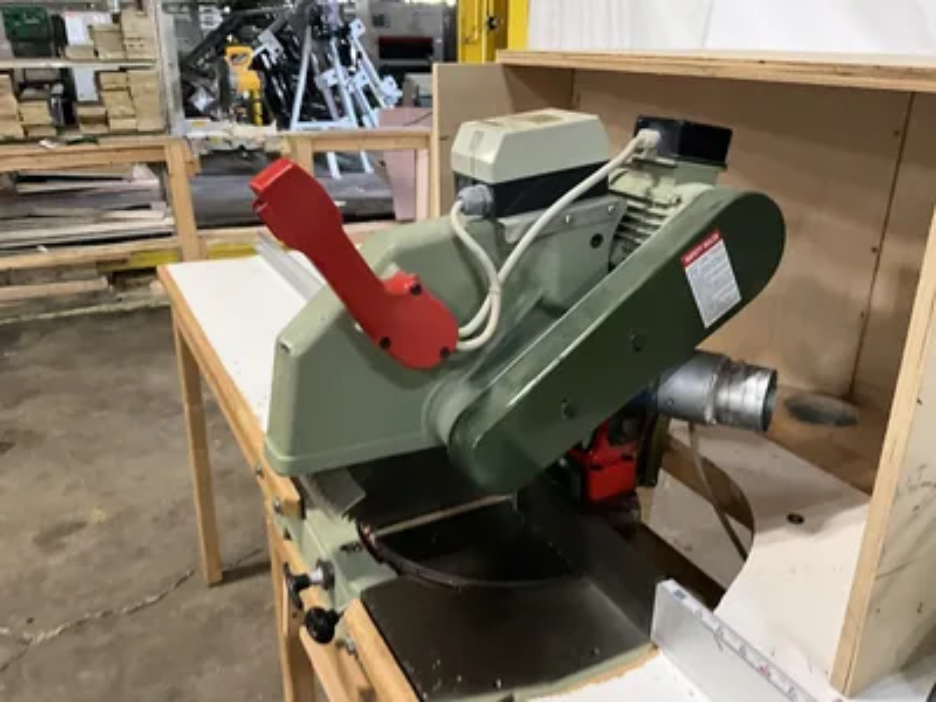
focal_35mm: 29
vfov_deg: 48.2
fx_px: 784
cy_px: 351
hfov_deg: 61.7
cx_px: 468
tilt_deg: -23.1
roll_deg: -0.2
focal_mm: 3
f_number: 1.8
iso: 320
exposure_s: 1/40
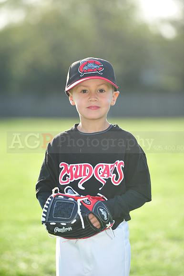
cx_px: 92
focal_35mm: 200
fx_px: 1535
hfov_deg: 6.9
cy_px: 138
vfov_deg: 10.3
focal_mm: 200
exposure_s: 1/640
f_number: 5
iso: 400
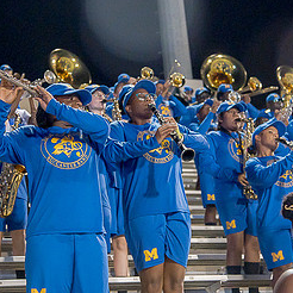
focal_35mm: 104
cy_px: 151
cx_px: 149
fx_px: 996
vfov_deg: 16.7
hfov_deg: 16.7
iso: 2000
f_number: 4
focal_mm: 52
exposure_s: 1/200
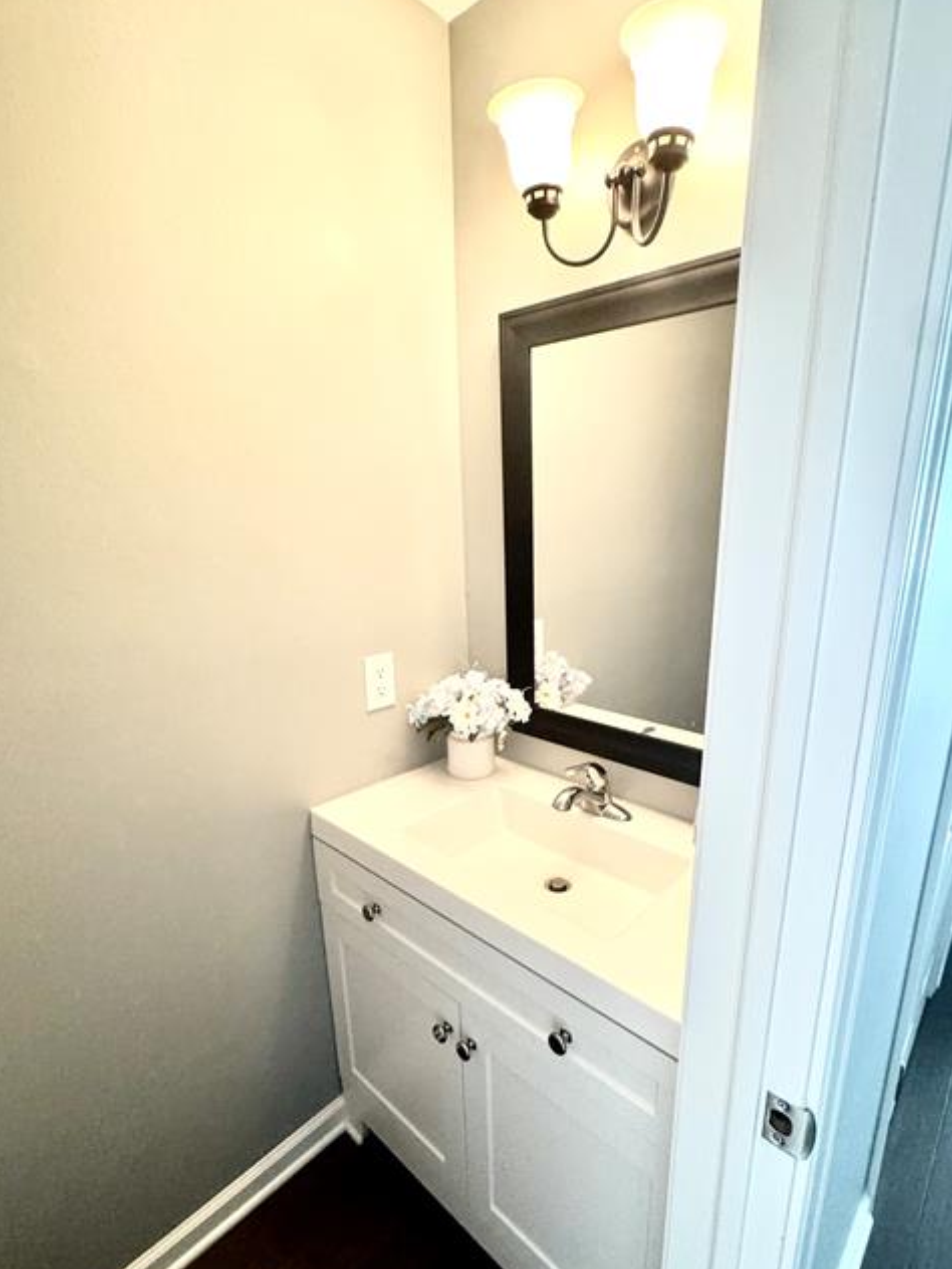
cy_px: 681
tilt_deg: -16.0
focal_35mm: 17
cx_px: 534
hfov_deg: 74.4
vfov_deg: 90.9
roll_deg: +0.0
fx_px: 623
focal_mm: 2.22
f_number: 2.2
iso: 500
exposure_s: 1/60
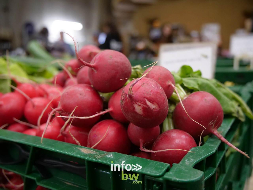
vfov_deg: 41.8
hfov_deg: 54.0
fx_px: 248
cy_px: 95
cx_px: 126
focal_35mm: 34
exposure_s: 1/60
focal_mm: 17
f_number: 3.8
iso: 2000
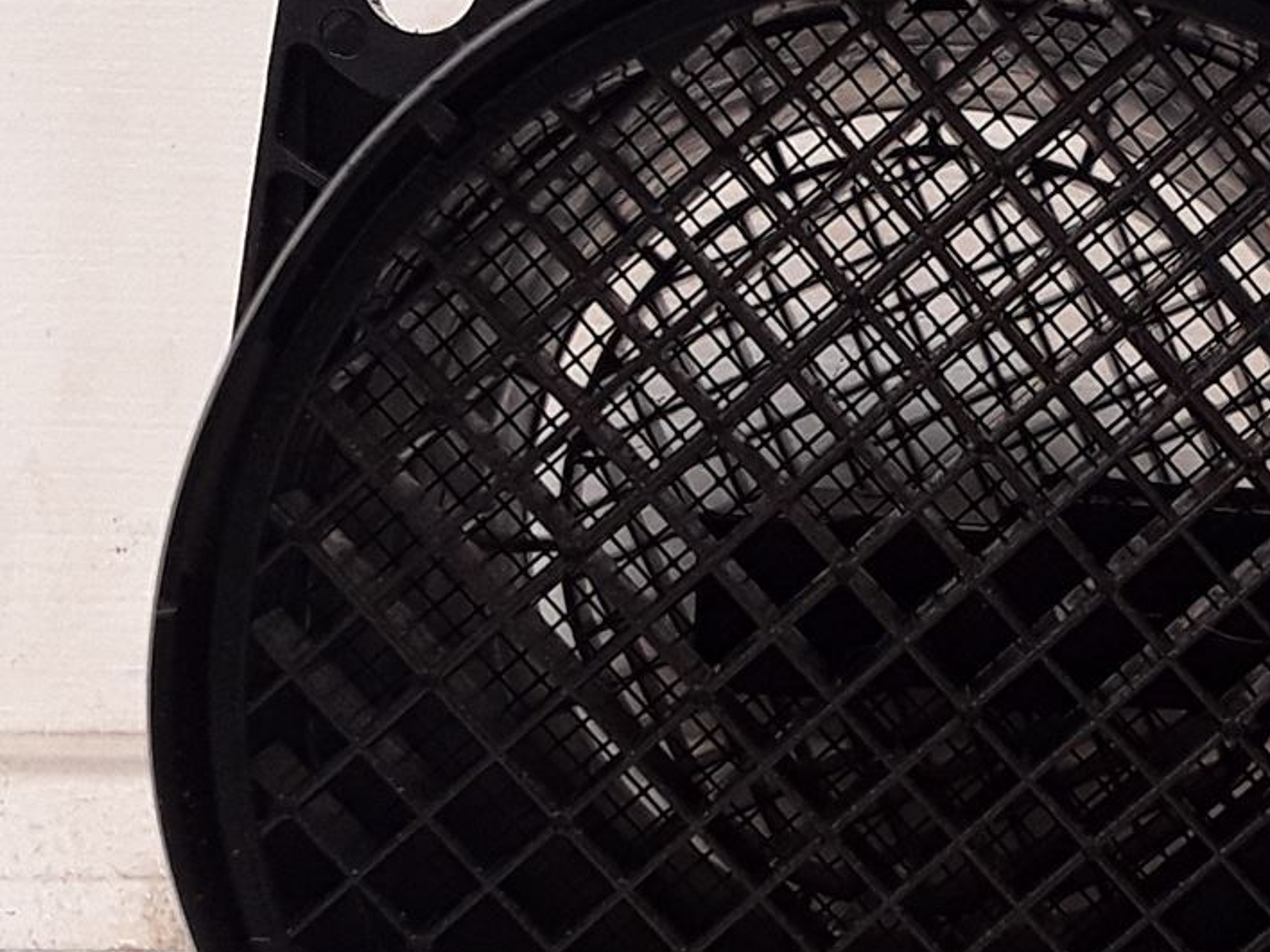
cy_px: 748
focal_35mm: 81
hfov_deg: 23.7
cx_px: 1033
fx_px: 2972
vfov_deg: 18.1
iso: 40
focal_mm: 2.91
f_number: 1.9
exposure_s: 1/100
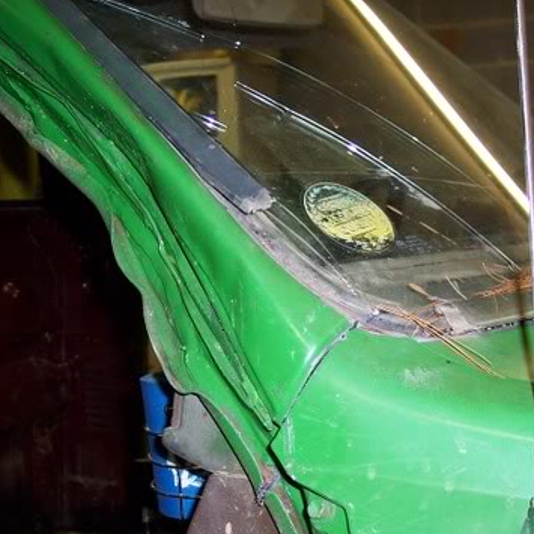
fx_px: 1082
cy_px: 331
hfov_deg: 27.7
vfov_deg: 27.6
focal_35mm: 62
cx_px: 297
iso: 100
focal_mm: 8
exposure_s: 1/60
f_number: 2.8
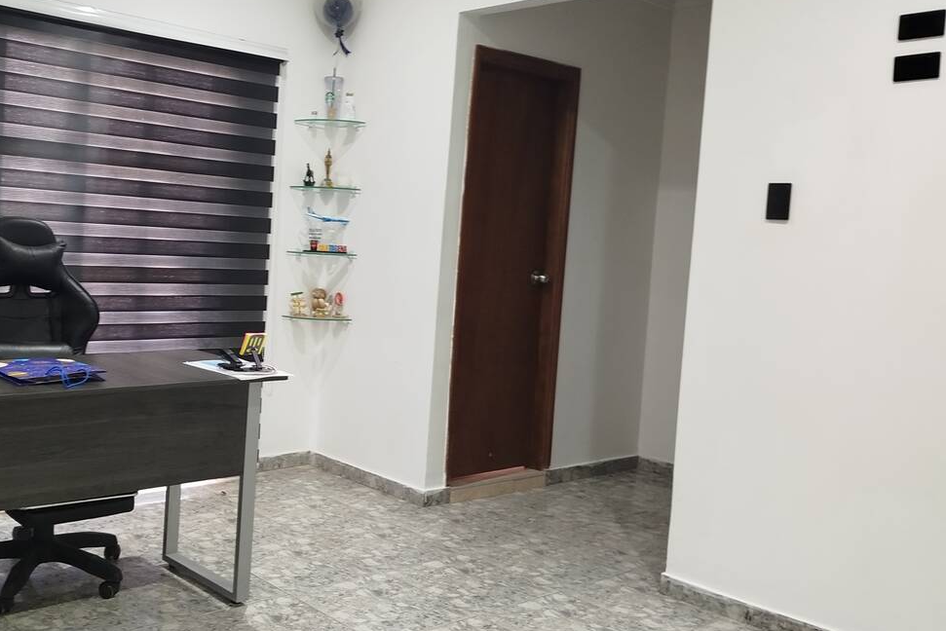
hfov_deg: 50.4
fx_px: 973
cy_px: 279
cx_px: 278
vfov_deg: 35.9
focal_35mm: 37
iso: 400
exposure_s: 1/33
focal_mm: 5.31
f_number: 1.7
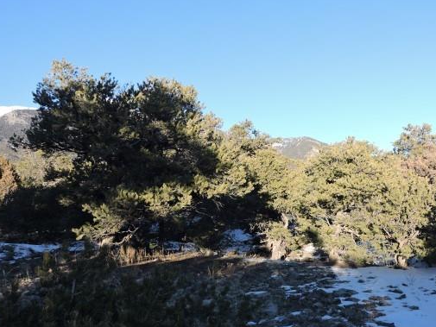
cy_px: 204
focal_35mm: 38
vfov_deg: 37.5
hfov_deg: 48.6
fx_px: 479
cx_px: 269
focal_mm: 5.4
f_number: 3.1
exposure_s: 1/400
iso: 100
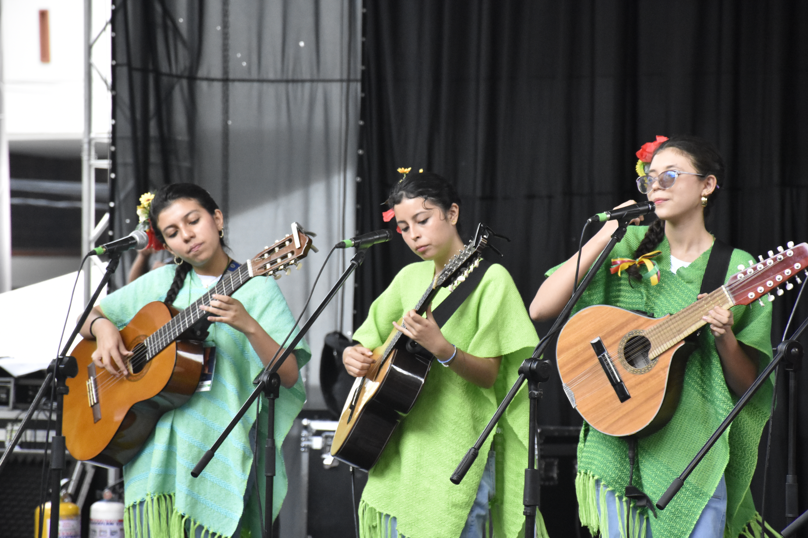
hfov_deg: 11.2
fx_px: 4107
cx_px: 404
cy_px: 269
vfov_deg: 7.5
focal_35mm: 183
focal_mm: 122
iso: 4000
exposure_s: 1/1000
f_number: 7.1
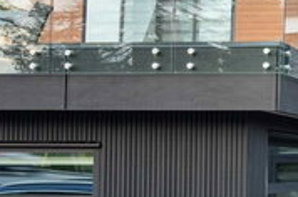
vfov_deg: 12.6
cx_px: 542
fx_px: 892
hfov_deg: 16.0
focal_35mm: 108
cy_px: 104
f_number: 7.1
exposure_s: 1/8
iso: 400
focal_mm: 24
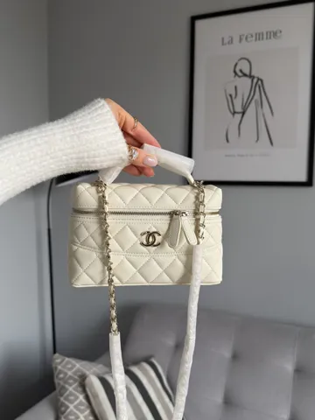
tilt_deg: -5.8
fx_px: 425
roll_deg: +0.0
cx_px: 158
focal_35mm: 35
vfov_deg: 52.6
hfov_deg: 40.7
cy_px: 210
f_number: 1.78
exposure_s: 1/121
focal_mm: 6.76
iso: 80
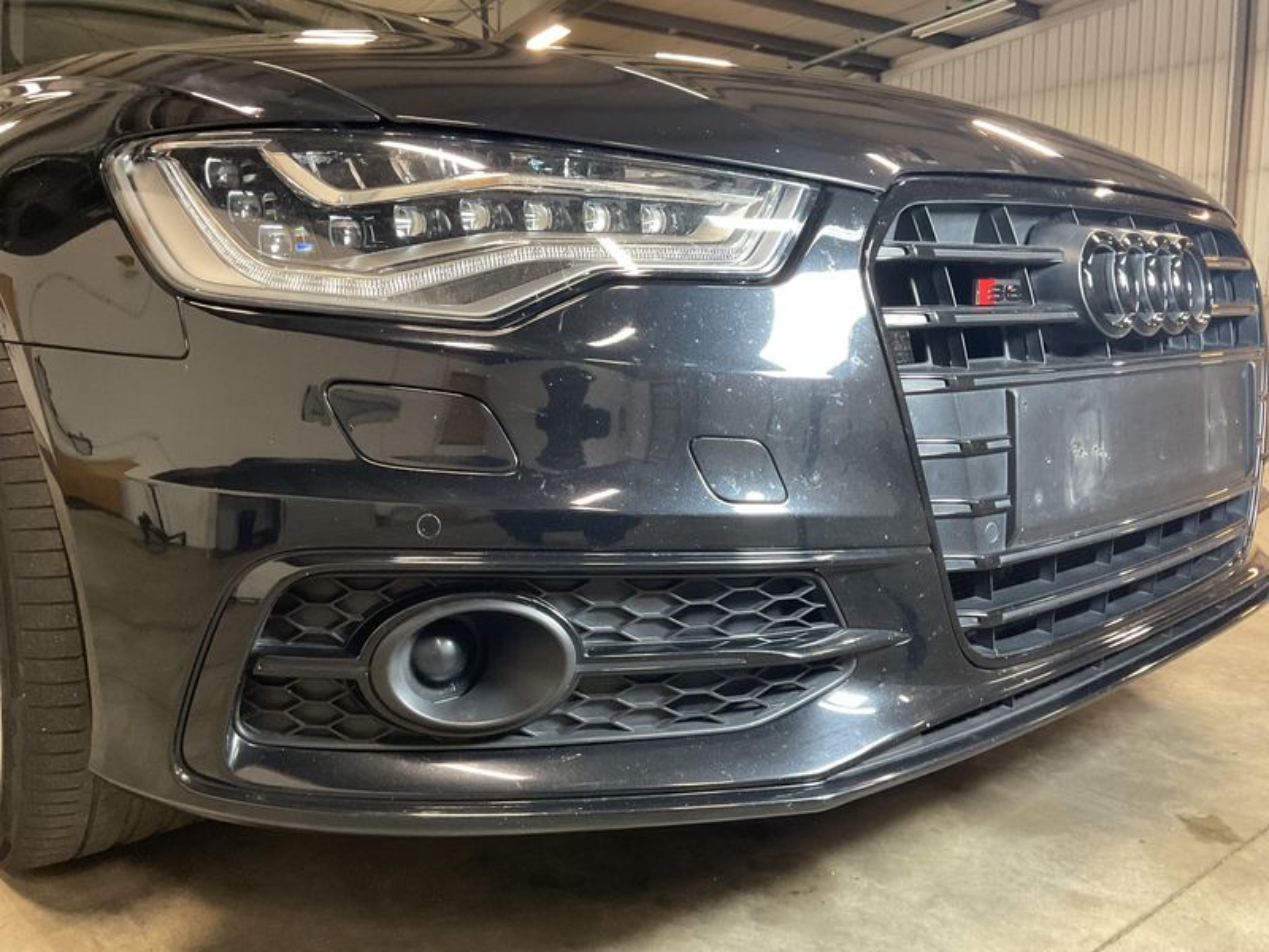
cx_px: 634
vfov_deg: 48.2
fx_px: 1063
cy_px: 476
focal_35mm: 29
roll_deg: -0.2
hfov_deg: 61.7
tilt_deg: -10.5
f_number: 1.8
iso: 200
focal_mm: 3
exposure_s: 1/33
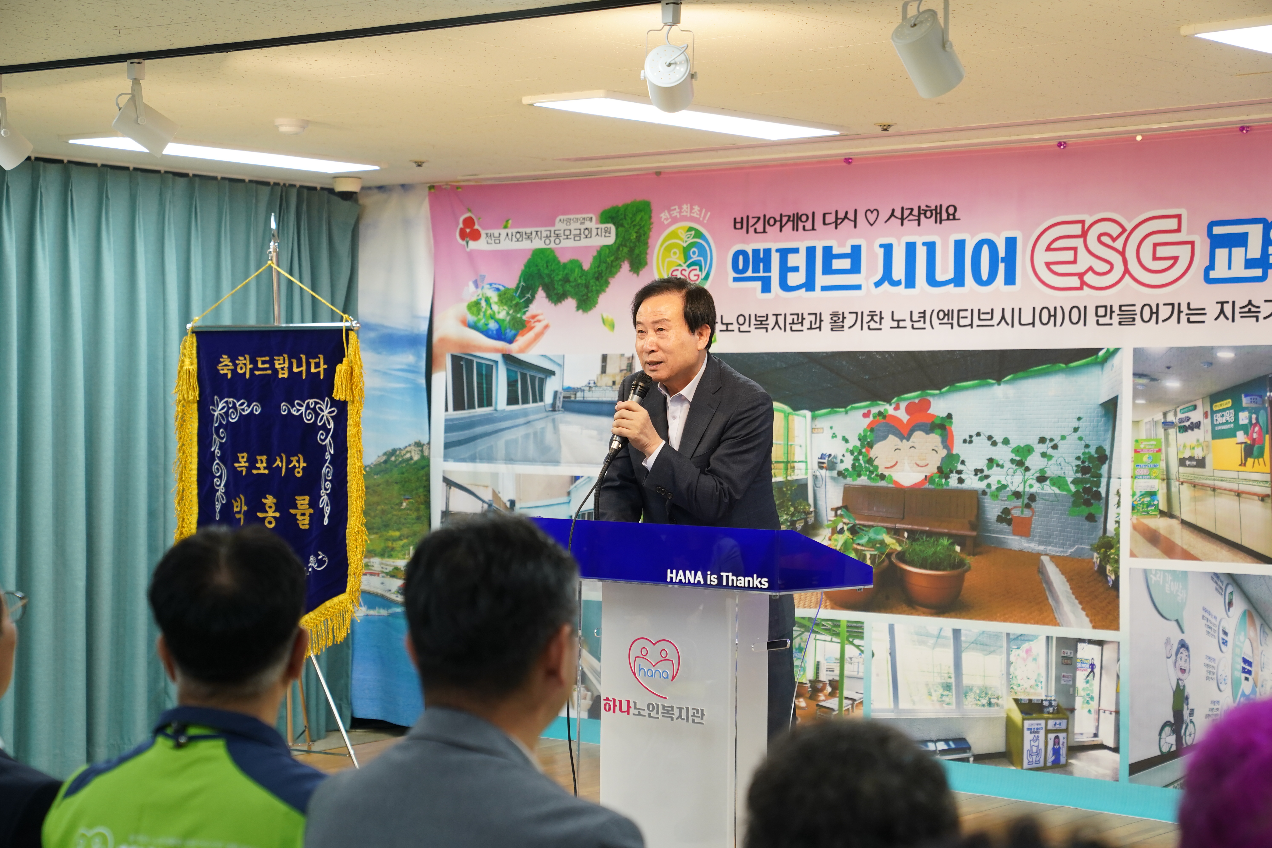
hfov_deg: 28.8
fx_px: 2473
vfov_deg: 19.5
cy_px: 424
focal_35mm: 70
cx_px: 636
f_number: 4
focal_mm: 70
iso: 1250
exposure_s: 1/160
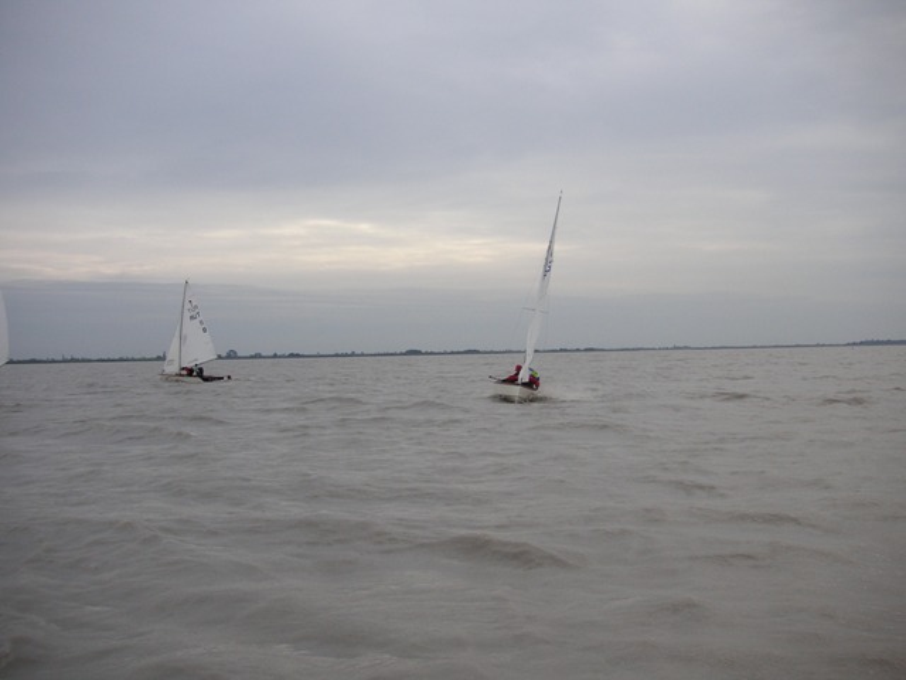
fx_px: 968
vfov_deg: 38.7
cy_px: 340
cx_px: 453
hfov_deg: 50.1
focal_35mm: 37
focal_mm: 6.1
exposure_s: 1/180
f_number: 6.7
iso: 50
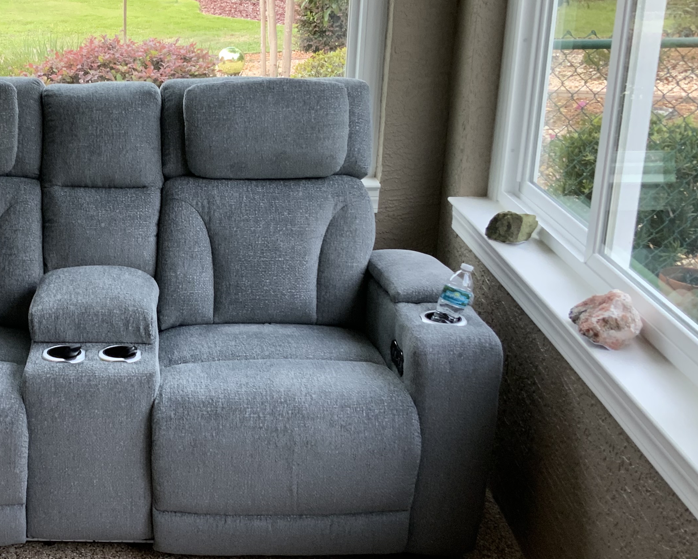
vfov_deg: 28.1
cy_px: 283
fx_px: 1115
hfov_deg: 33.3
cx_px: 102
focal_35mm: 54
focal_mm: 3
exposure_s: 1/60
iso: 64
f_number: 1.8
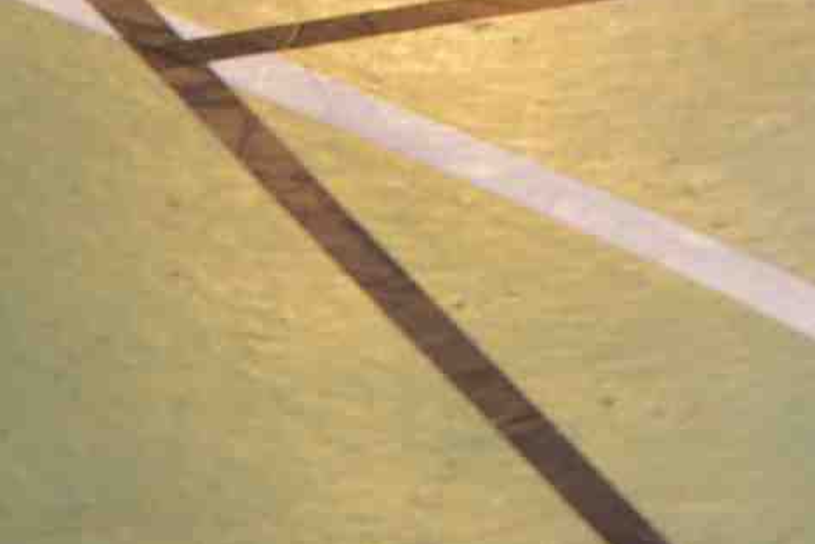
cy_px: -1469
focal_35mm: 1411
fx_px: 31951
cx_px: 1500
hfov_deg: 1.5
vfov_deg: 1.0
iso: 1600
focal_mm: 180
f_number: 3.3
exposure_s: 1/500
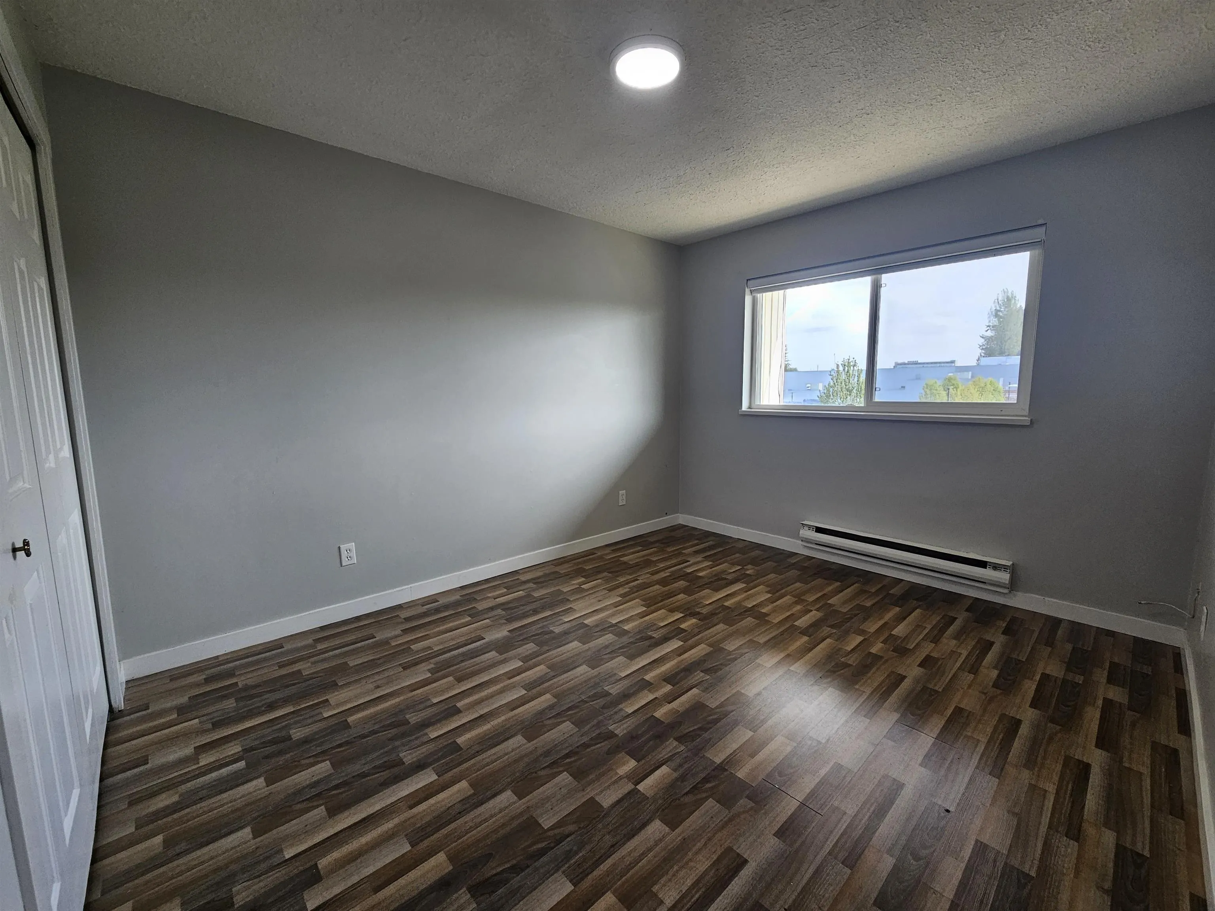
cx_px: 608
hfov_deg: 106.2
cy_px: 456
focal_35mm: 13
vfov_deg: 89.9
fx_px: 456
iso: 80
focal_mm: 2.2
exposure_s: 1/120
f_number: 2.2
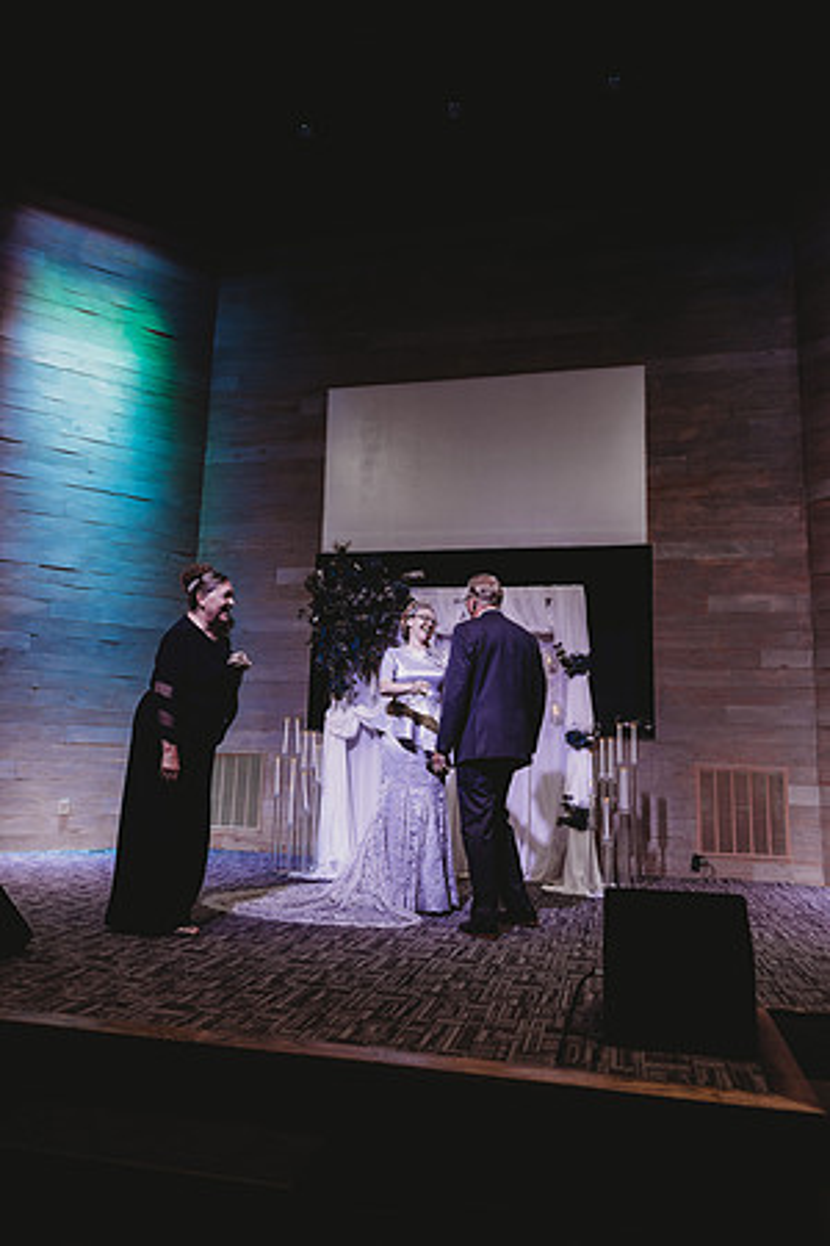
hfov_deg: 53.1
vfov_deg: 73.7
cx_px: 415
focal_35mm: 24
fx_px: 830
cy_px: 623
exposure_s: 1/125
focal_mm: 24
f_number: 2.2
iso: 400
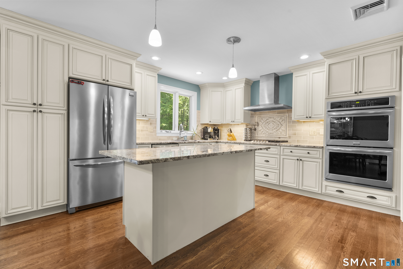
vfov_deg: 73.7
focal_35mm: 16
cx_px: 202
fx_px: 179
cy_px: 134
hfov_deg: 96.7
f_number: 9
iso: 200
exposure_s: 1/5
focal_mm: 16
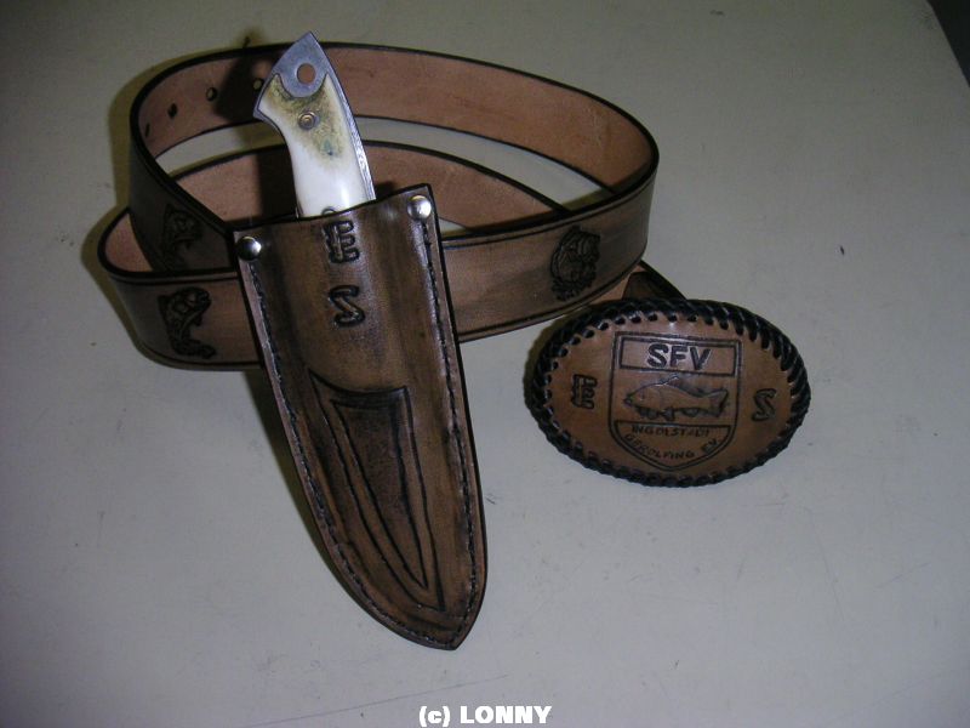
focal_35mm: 42
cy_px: 364
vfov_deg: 34.3
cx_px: 485
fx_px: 1177
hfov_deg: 44.8
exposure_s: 1/45
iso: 160
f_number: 6.7
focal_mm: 6.6
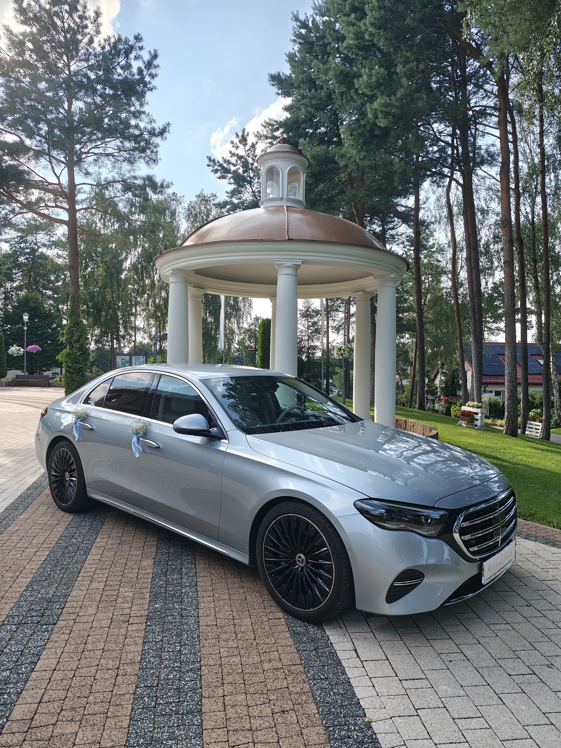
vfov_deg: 73.9
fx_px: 497
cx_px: 280
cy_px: 374
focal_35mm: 23
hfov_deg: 58.9
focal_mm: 6.57
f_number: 1.6
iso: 100
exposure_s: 1/395
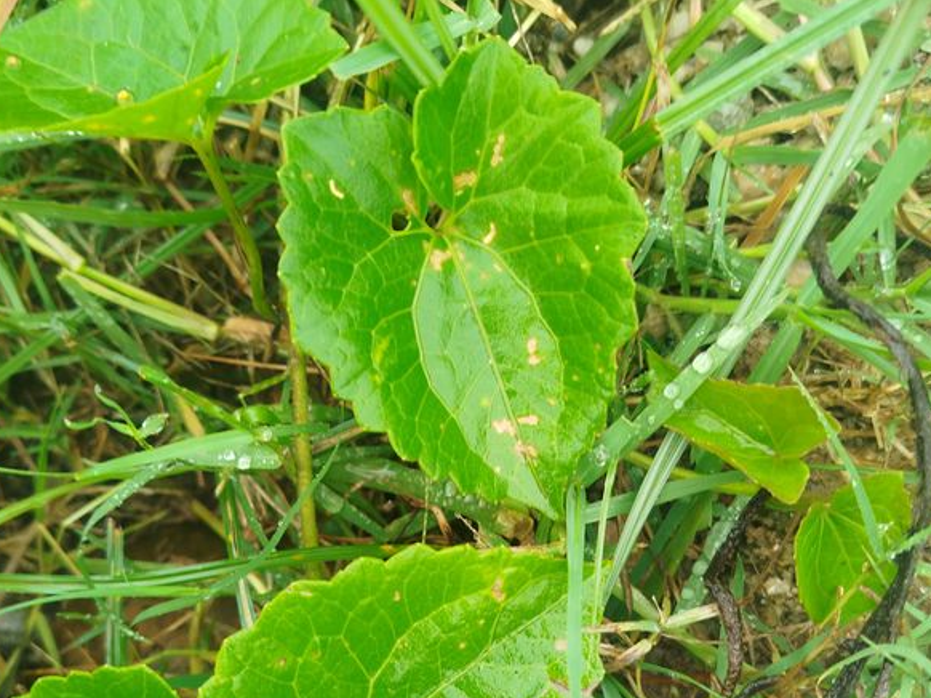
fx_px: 887
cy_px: 483
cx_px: 459
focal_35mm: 33
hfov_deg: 55.4
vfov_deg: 42.2
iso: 50
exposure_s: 1/60
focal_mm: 5.31
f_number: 1.7
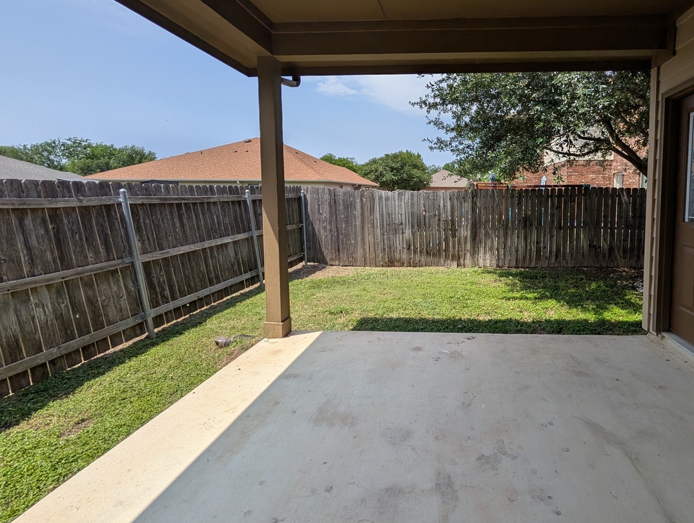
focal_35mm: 16
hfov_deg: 92.3
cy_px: 217
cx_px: 437
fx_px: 321
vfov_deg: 77.6
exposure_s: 1/3663
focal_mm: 2.02
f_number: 1.7
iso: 55
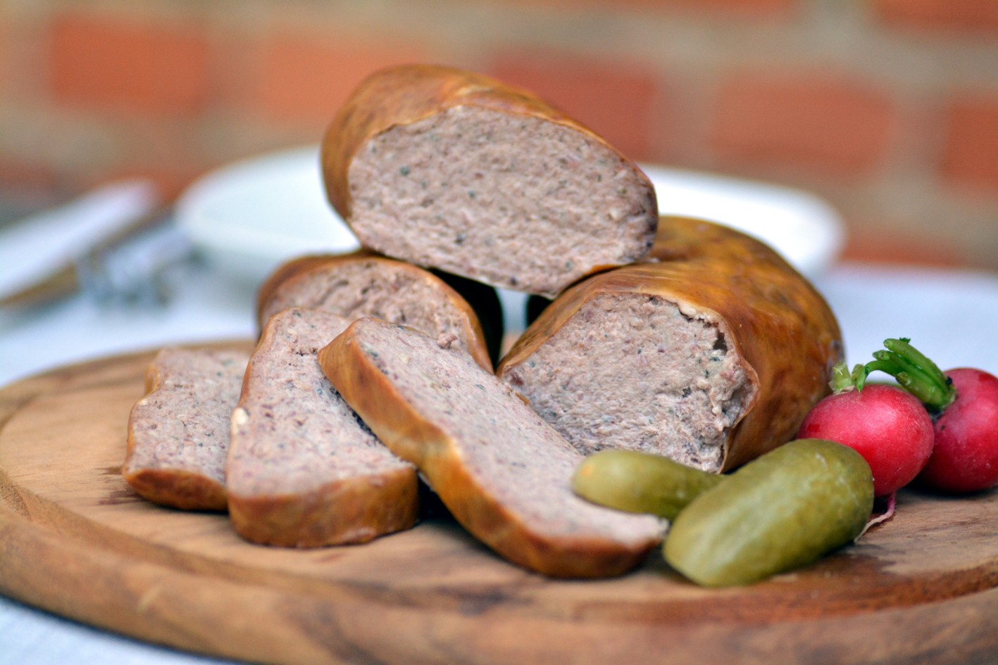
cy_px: 332
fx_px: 3743
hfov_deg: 15.2
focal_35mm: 135
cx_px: 499
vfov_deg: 10.2
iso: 1250
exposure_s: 1/3200
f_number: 3.2
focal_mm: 90
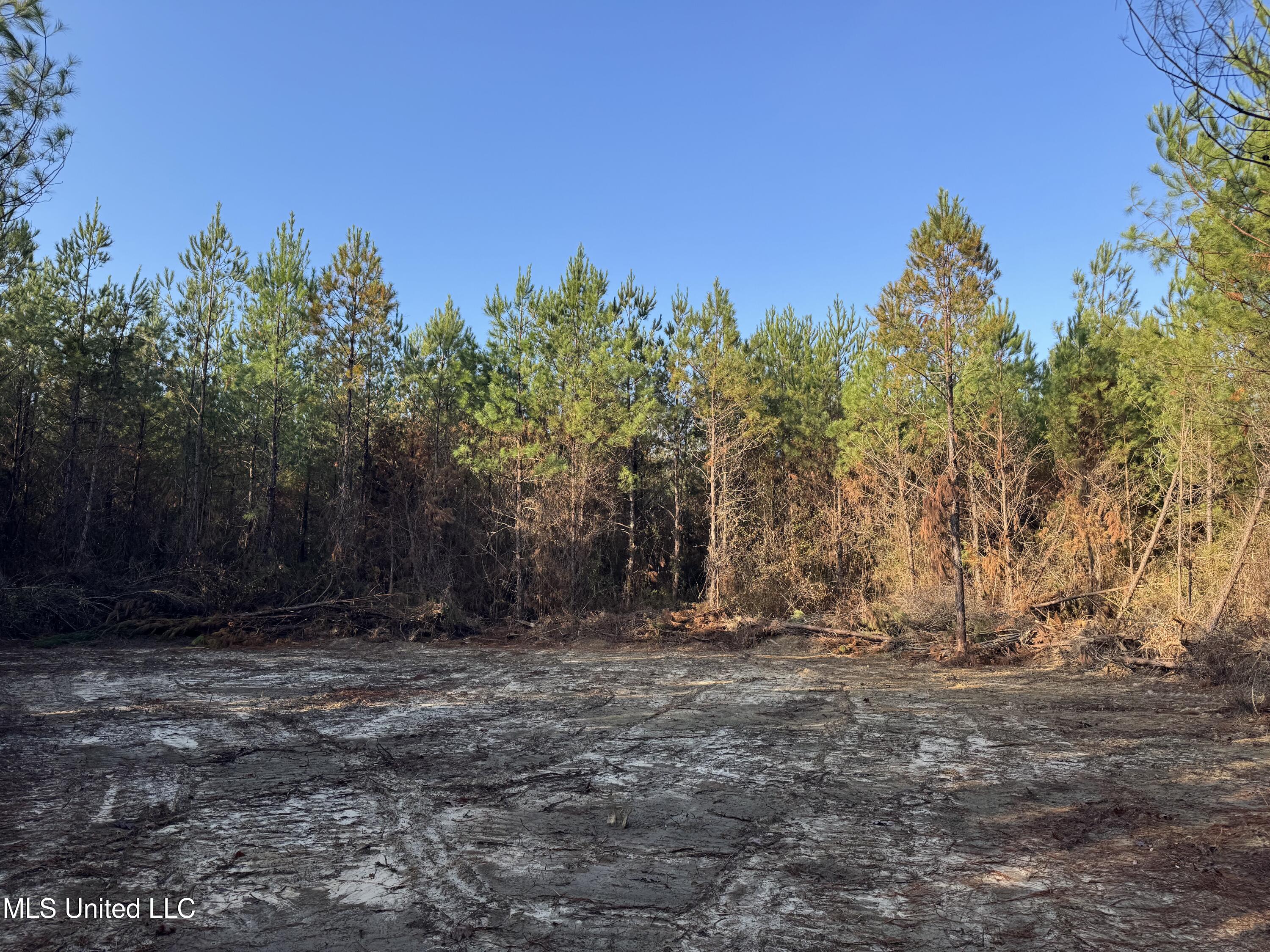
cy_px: 476
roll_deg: -0.5
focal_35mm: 24
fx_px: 881
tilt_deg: +7.4
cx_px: 635
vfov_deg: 56.8
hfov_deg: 71.6
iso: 80
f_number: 1.78
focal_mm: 6.76
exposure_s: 1/1488
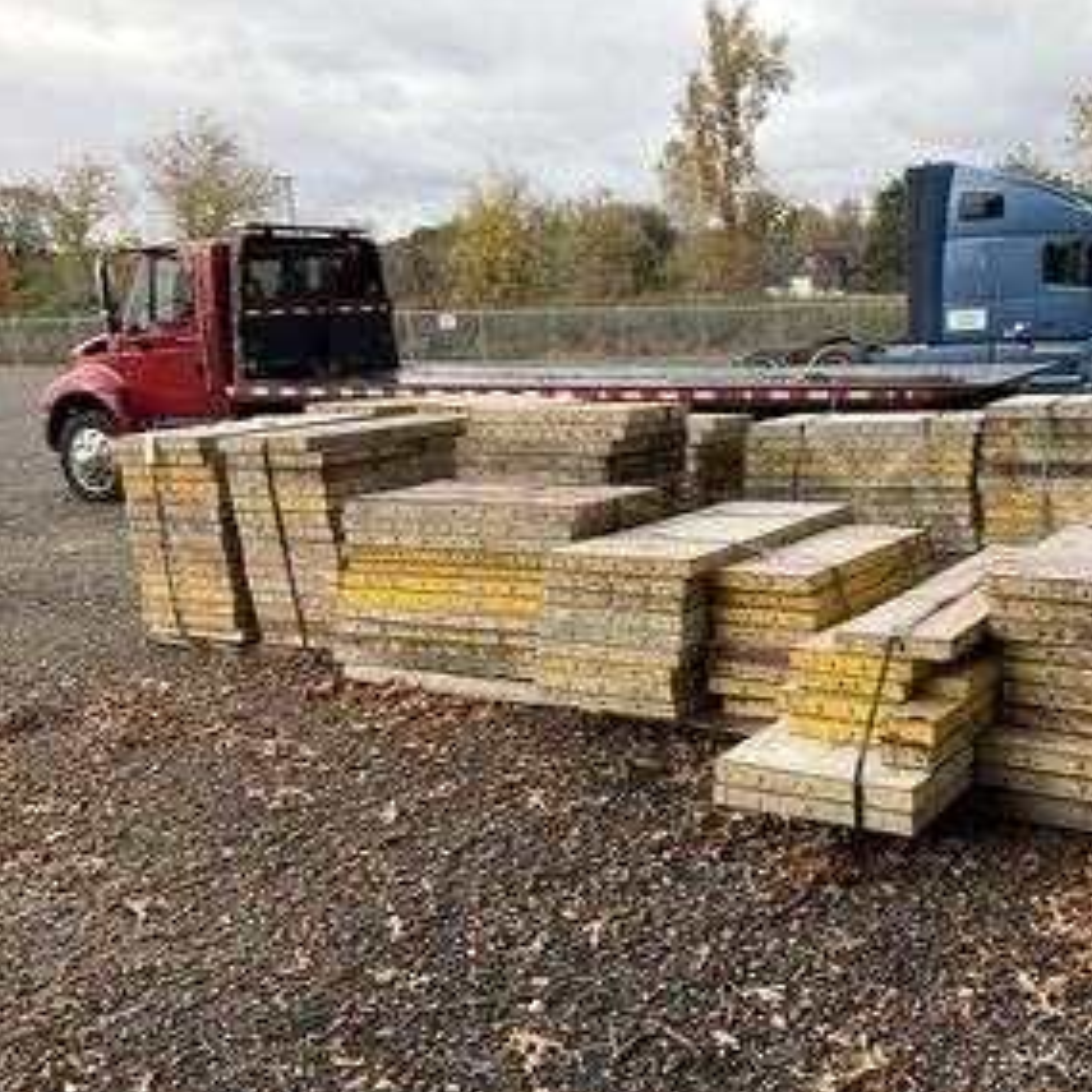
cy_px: 559
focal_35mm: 36
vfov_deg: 46.0
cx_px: 759
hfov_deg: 45.1
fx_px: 1285
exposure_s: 1/358
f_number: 1.8
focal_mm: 3
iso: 25
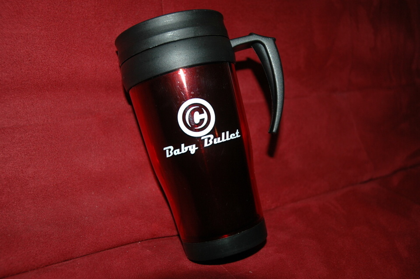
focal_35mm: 38
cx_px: 210
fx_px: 437
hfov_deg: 51.3
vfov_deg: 35.4
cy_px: 140
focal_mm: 25
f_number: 3.8
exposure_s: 1/200
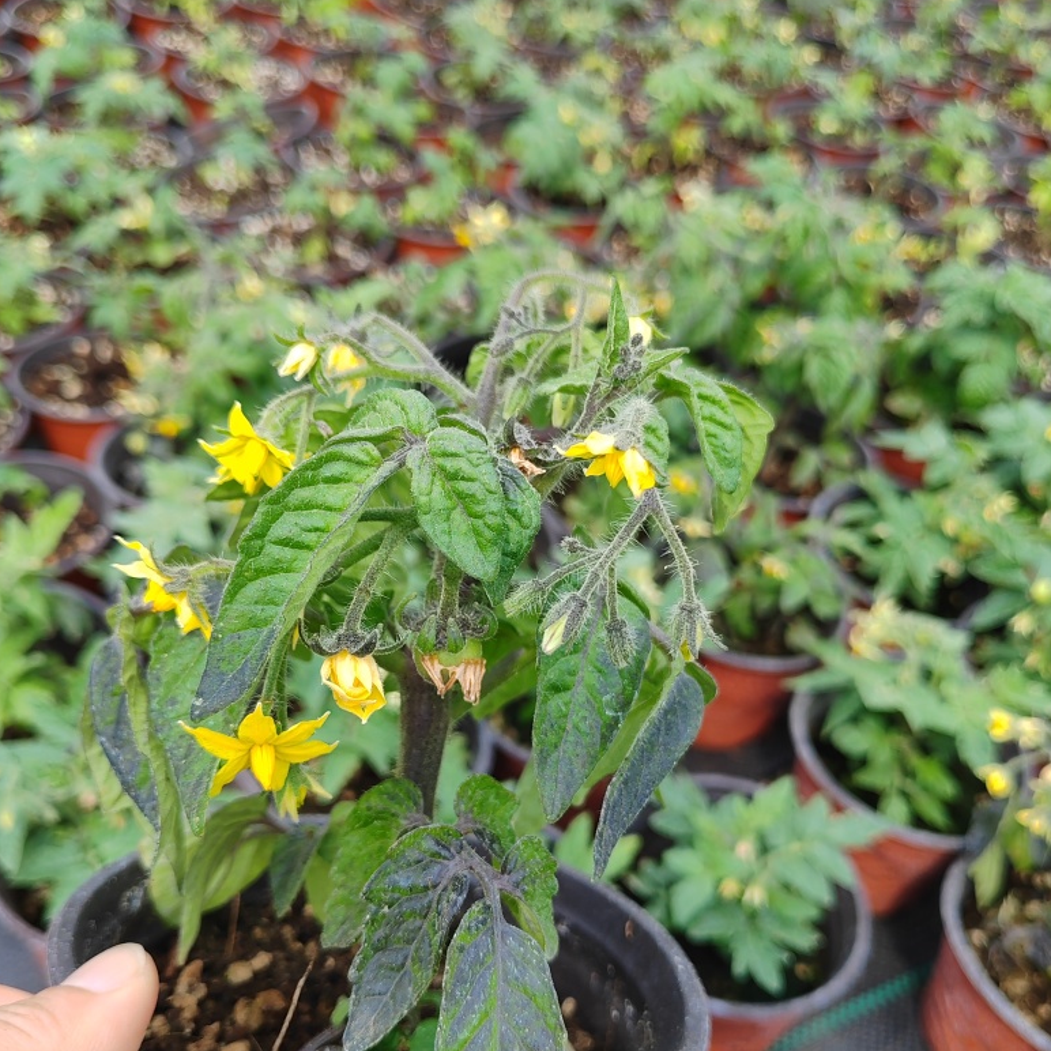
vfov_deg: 49.6
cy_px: 602
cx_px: 519
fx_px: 1134
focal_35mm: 33
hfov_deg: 49.7
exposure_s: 1/410
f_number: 1.9
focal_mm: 5.52
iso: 50
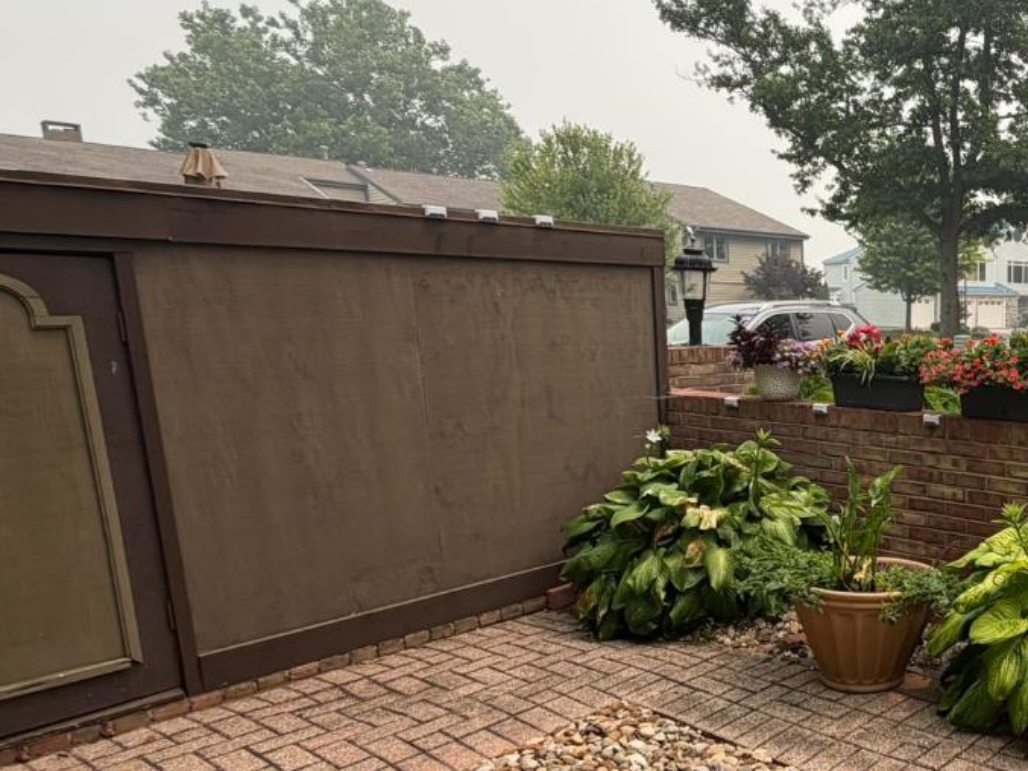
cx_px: 1001
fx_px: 921
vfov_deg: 45.1
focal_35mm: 31
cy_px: 479
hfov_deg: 49.1
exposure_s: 1/770
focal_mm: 2.22
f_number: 2.2
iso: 25
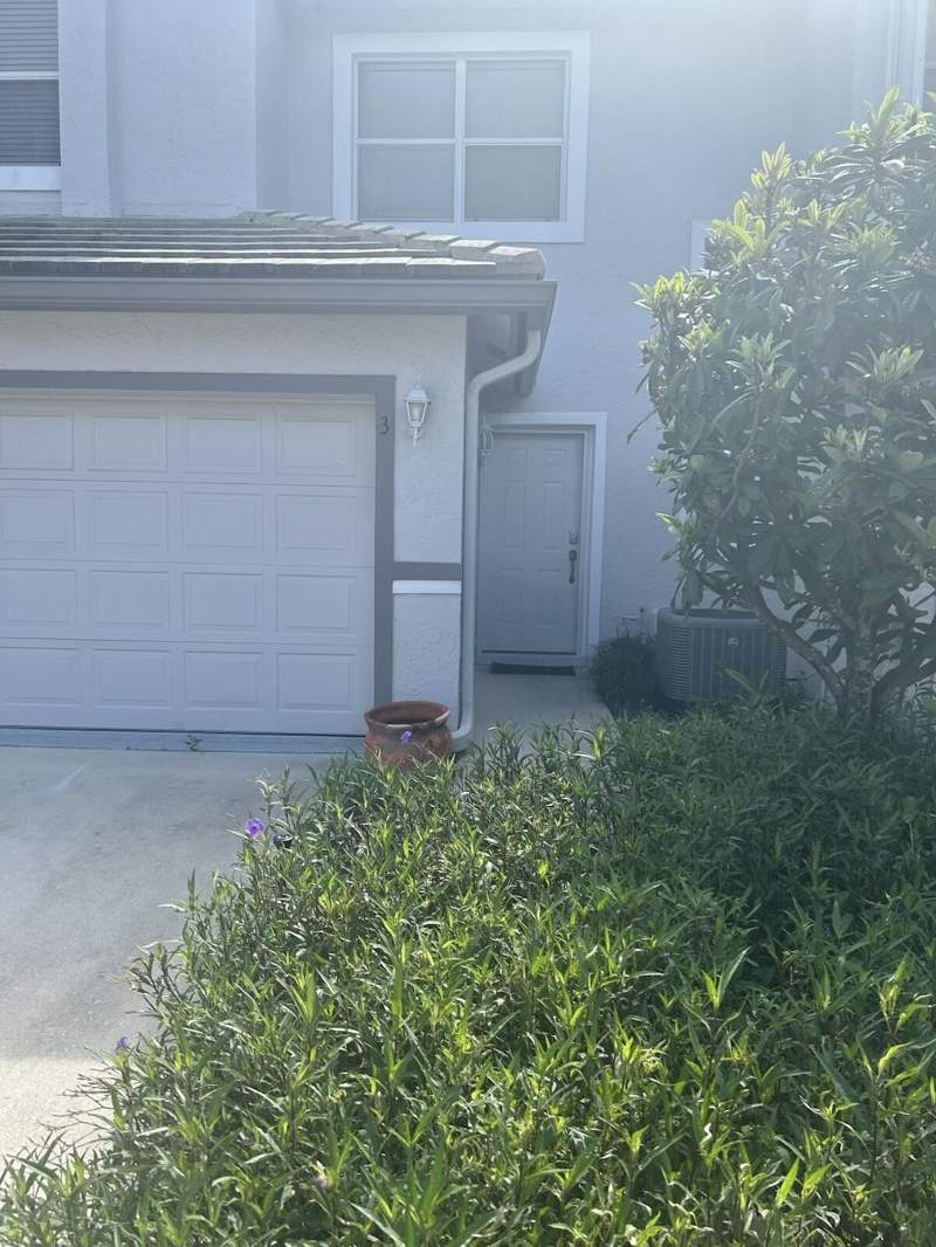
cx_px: 468
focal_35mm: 26
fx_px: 937
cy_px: 624
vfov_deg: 67.3
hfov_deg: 53.1
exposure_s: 1/1808
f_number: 1.5
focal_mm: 5.7
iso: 50
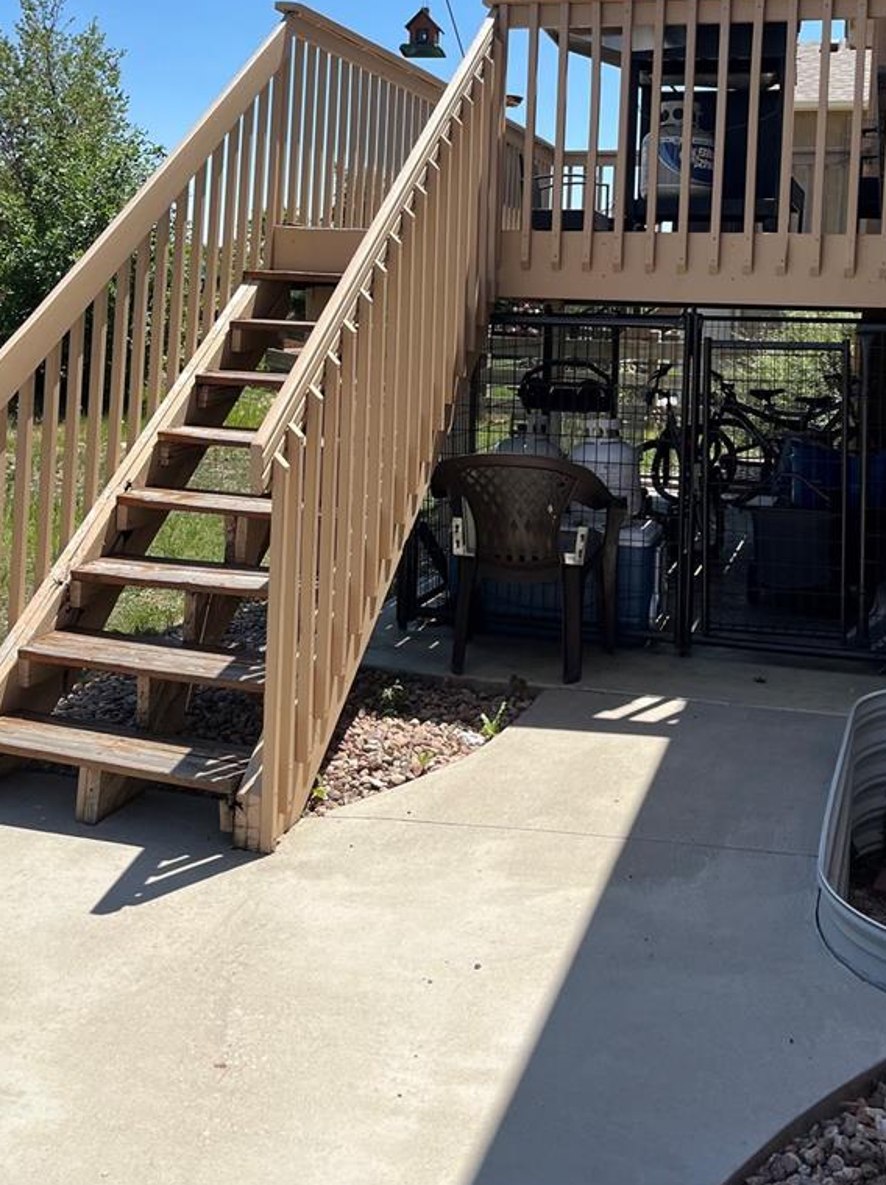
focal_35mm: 37
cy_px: 351
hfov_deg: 38.5
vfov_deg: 48.9
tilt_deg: -2.6
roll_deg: -1.0
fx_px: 1264
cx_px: 526
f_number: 1.6
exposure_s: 1/2967
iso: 50
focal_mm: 5.1
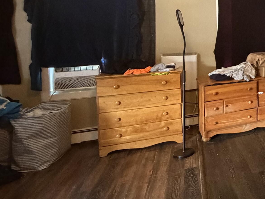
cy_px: 35
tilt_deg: -1.9
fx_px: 276
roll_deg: +2.1
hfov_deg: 38.2
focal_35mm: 36
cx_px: 318
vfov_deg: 38.0
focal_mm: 2.22
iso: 1250
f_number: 2.2
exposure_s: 1/60
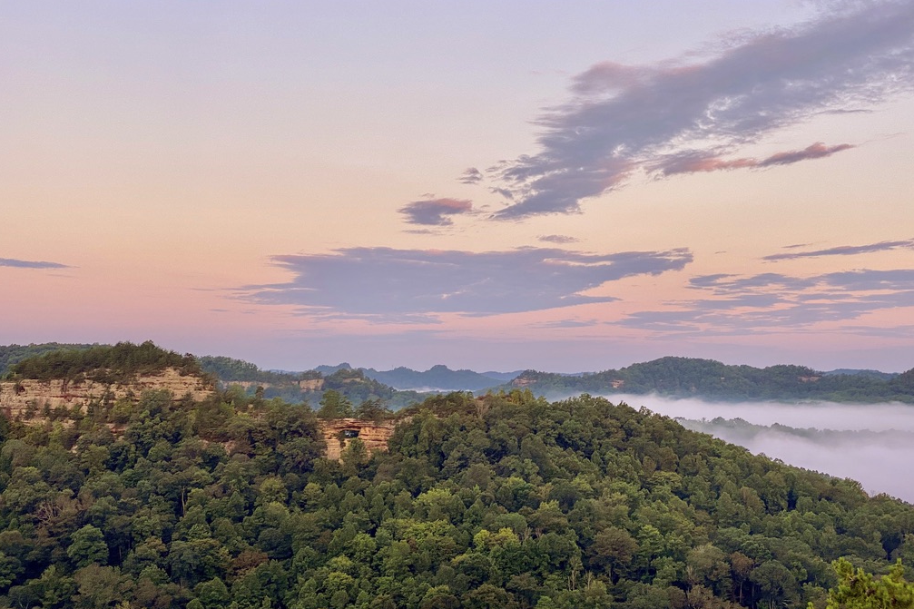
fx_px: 1396
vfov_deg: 24.6
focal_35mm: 55
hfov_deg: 36.3
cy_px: 329
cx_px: 459
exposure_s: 1/120
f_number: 2
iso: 25
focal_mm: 6
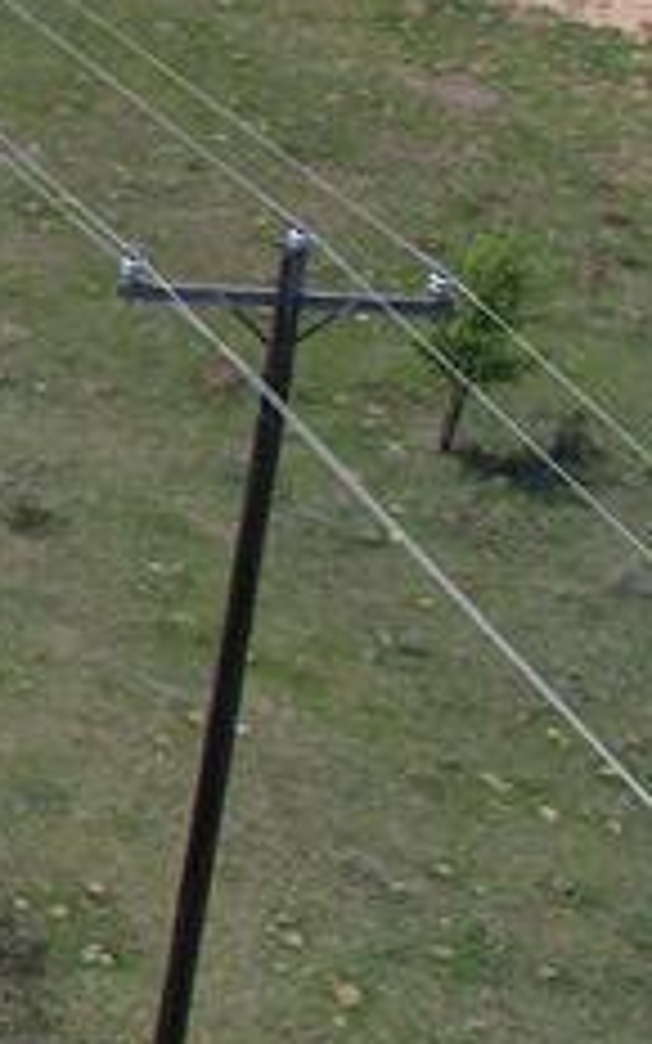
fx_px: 2815
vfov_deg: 20.6
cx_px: -962
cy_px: 112
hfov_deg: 11.0
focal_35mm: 99
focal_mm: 8.38
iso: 120
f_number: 2.8
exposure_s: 1/2000
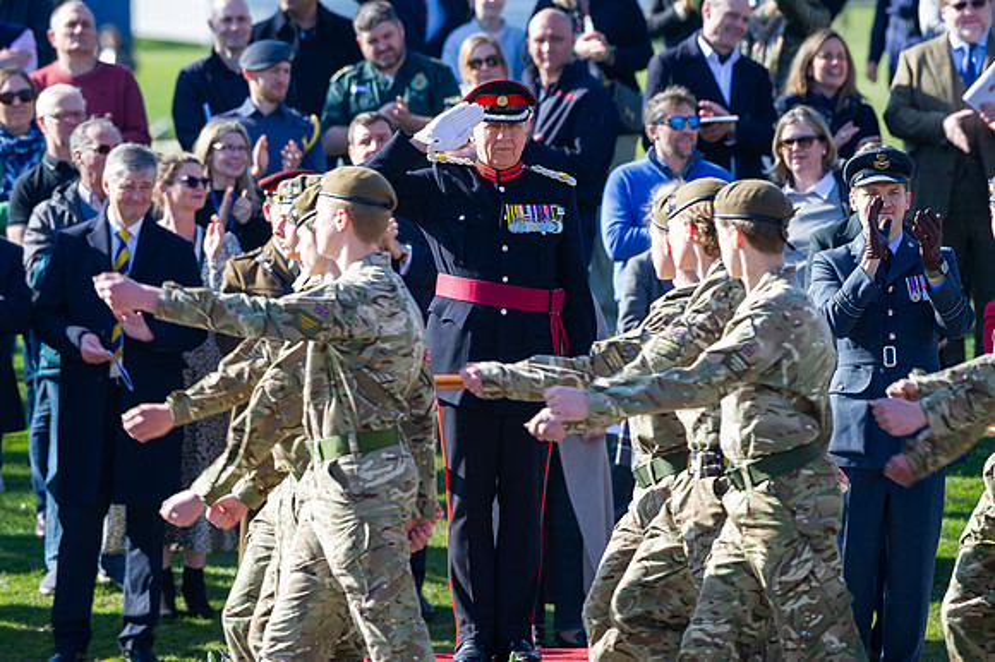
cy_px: 253
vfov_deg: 3.5
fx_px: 10925
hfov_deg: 5.2
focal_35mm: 396
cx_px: 443
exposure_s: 1/200
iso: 200
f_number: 5.6
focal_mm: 320
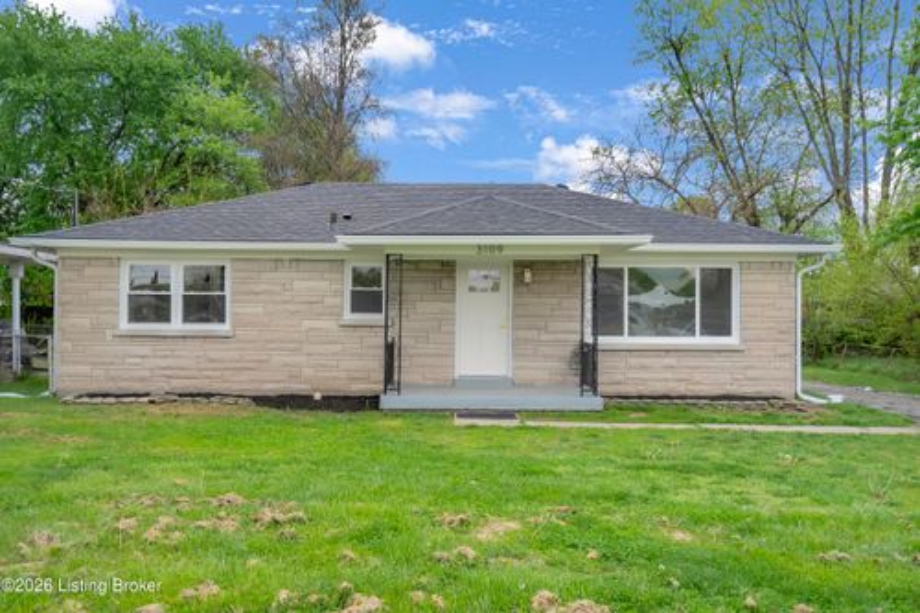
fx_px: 869
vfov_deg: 38.9
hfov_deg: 55.8
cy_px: 306
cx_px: 460
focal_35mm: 34
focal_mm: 34
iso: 250
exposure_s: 1/320
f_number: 4
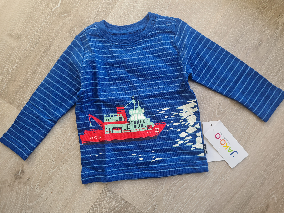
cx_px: 142
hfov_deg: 67.3
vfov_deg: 53.1
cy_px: 106
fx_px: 213
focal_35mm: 26
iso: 50
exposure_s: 1/183
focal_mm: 5.4
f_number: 1.8
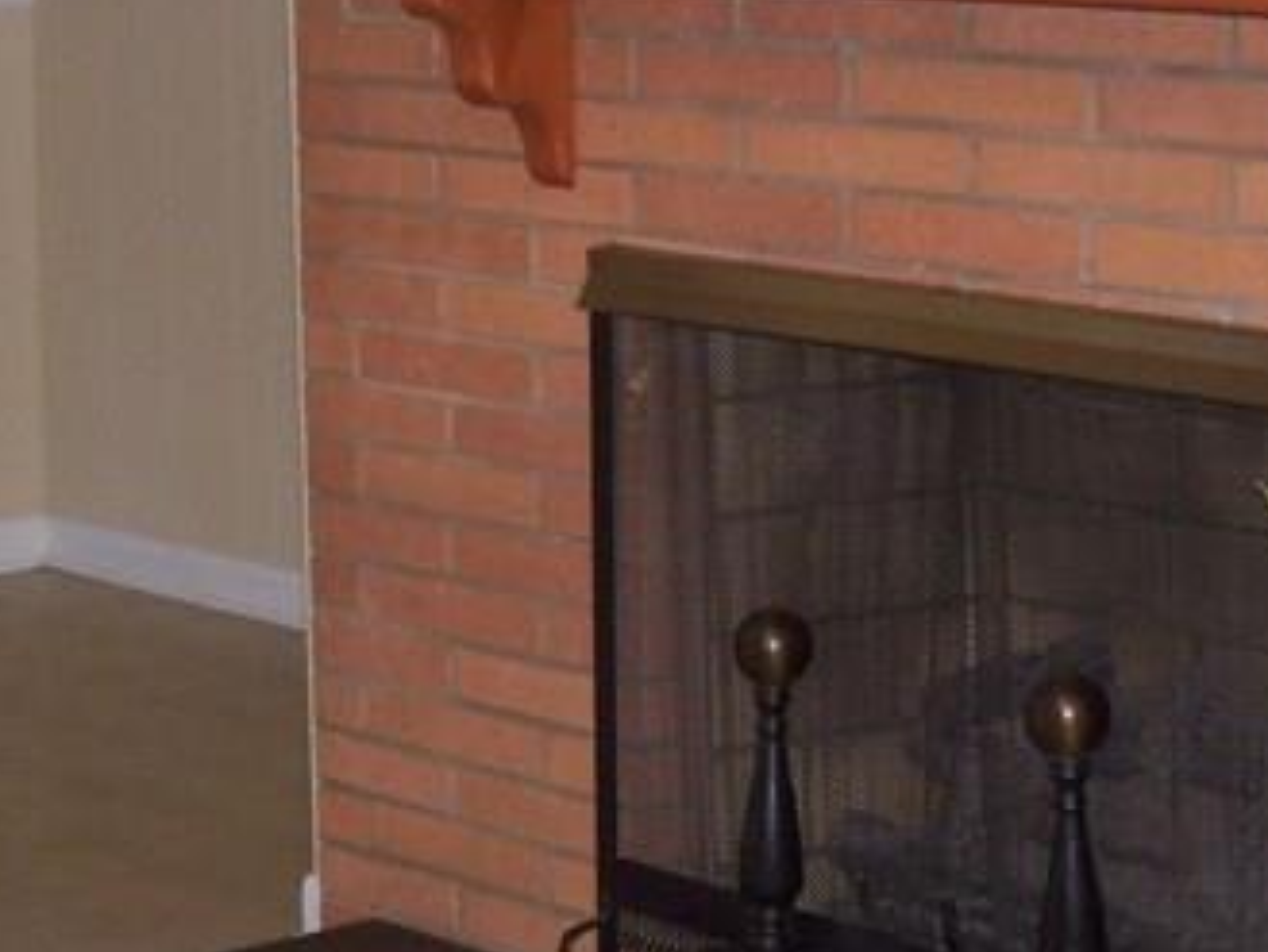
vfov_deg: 13.2
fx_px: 4104
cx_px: 339
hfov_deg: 17.5
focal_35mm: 112
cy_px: 717
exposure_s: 1/125
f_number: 2.7
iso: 125
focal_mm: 6
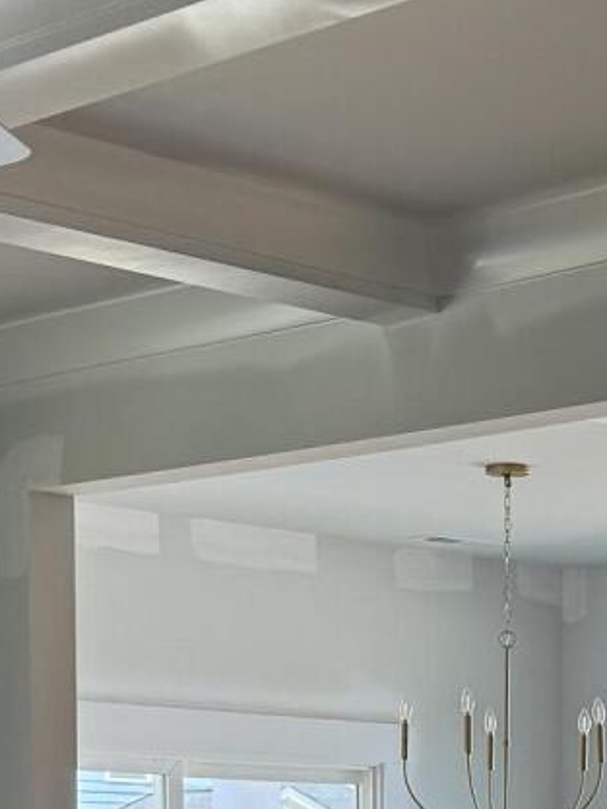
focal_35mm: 115
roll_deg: +0.3
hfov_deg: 12.6
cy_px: 995
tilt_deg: -2.7
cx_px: 683
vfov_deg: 16.4
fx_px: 2687
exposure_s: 1/173
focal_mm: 6.76
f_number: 1.78
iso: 80
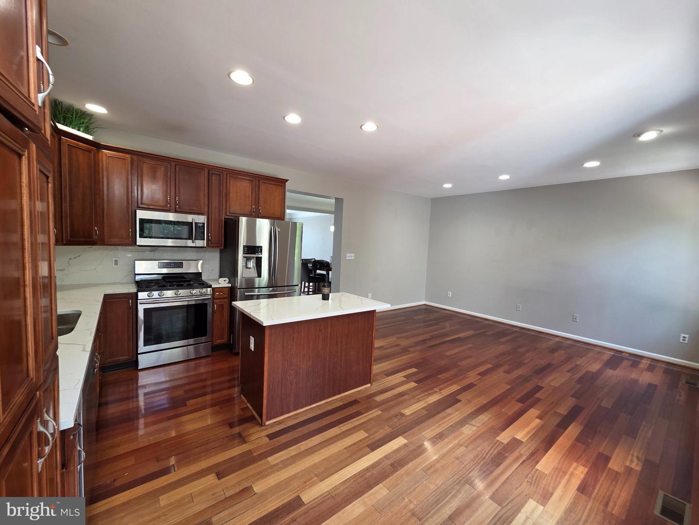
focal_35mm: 13
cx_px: 350
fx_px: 263
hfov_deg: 106.2
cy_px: 262
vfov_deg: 89.9
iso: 100
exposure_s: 1/60
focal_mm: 2.2
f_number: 2.2
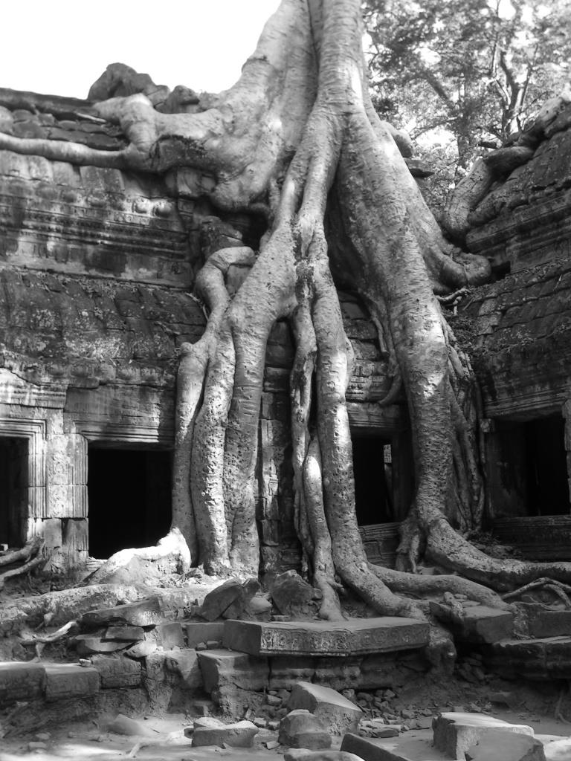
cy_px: 380
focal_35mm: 45
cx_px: 286
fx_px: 990
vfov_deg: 42.1
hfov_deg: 32.2
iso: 50
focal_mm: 6.9
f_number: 3.5
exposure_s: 1/60
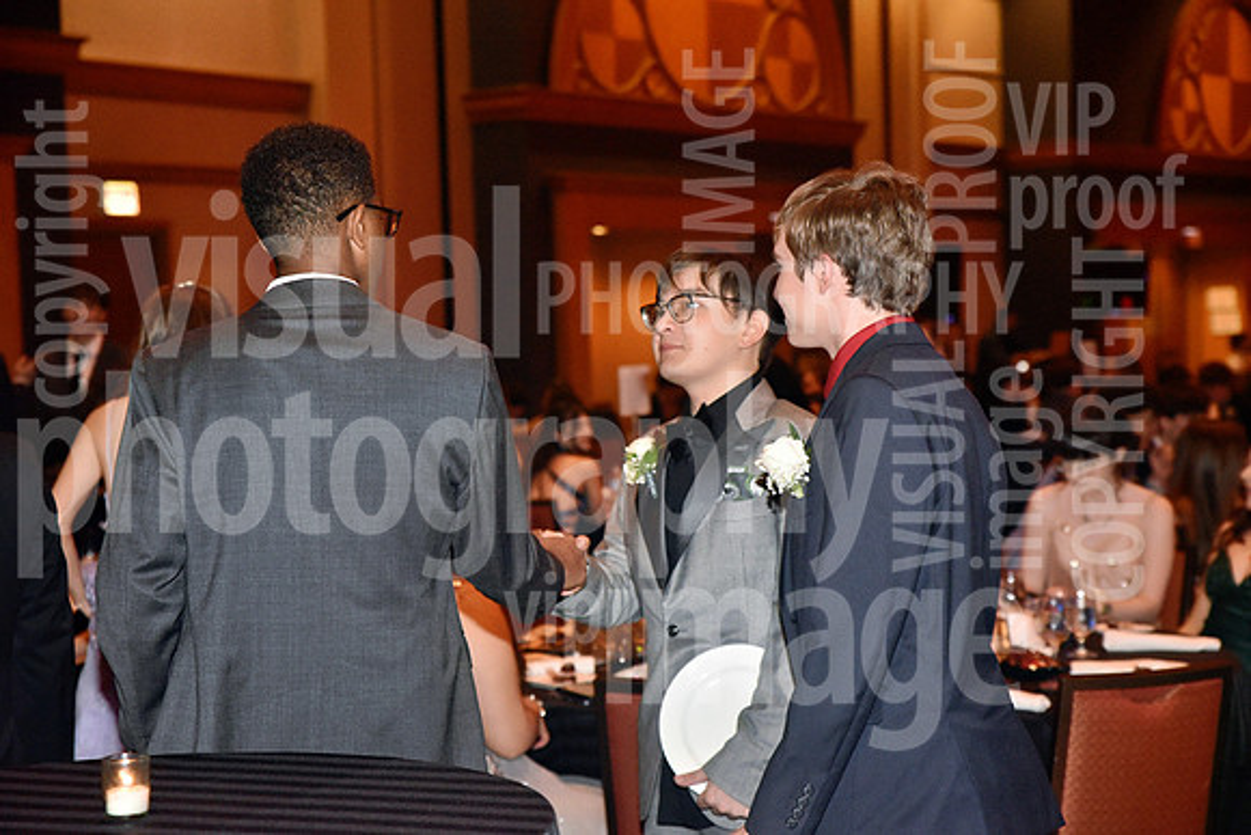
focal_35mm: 65
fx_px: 2259
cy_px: 418
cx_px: 626
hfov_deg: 31.0
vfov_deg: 20.9
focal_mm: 65
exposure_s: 1/160
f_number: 3.5
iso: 6400
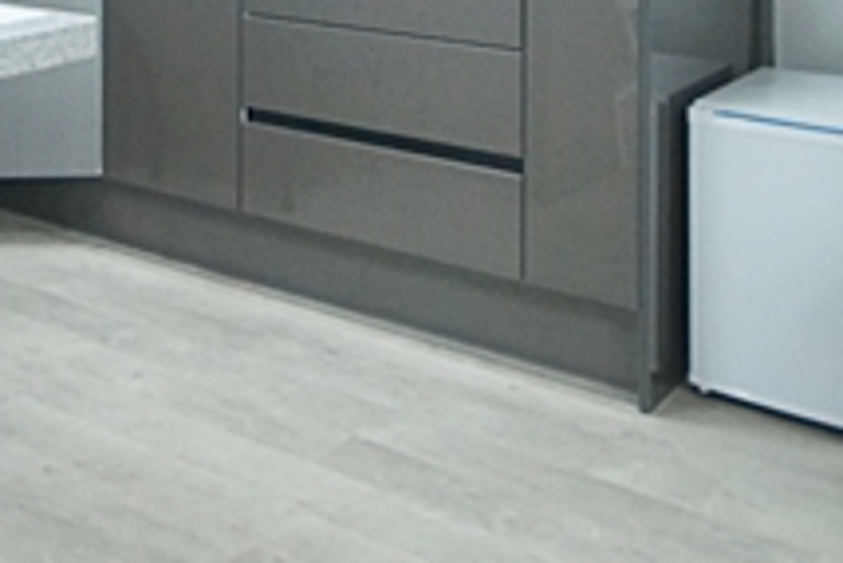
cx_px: 39
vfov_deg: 20.9
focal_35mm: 56
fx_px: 1312
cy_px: -260
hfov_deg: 33.2
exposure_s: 1/80
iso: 800
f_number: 4
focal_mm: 10
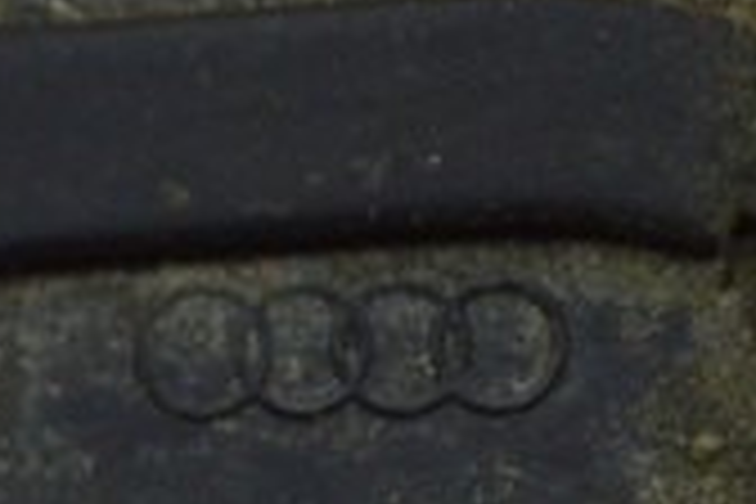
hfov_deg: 6.5
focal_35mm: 314
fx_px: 6591
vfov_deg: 4.4
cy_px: 686
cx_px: -99
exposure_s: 1/40
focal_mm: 55
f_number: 5.6
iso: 400
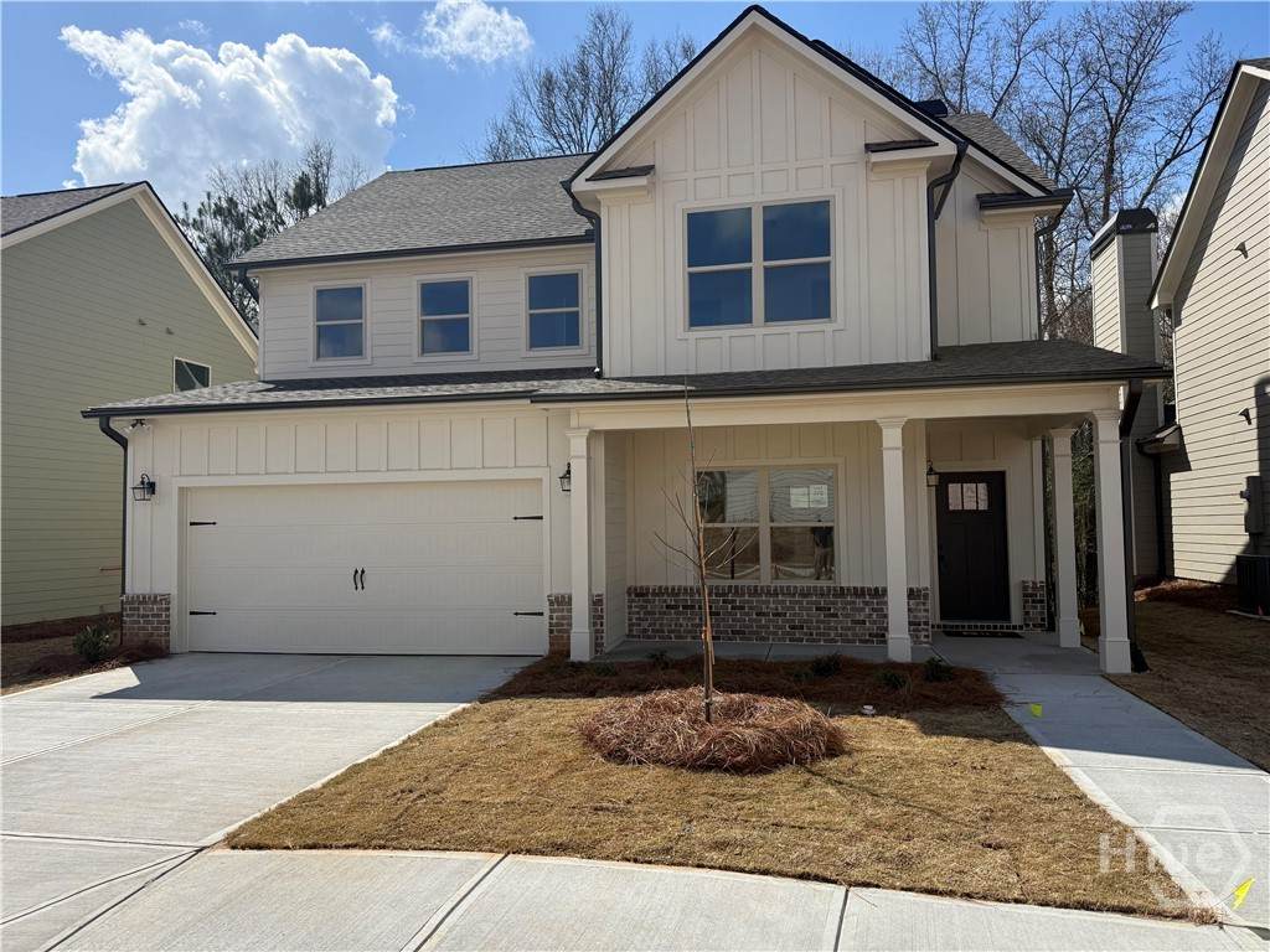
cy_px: 476
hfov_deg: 71.6
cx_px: 635
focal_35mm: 24
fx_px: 881
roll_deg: +0.6
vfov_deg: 56.8
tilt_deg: +3.0
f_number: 1.78
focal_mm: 6.76
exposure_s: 1/7353
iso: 100
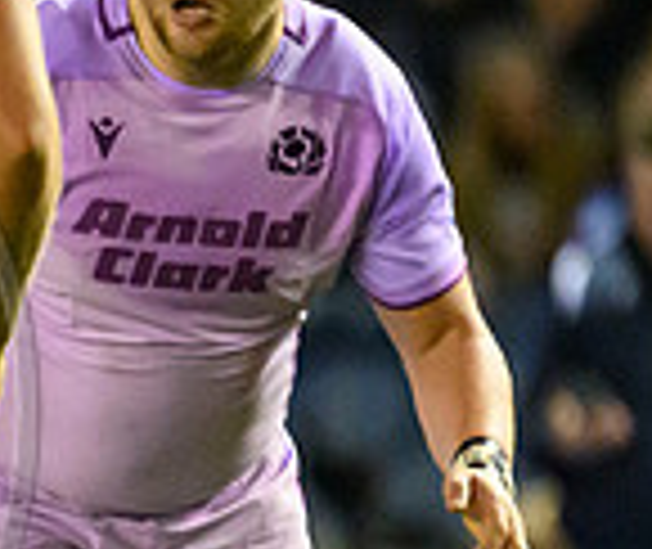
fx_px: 56950
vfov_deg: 0.6
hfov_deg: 0.7
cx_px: -1015
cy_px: 607
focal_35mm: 2892
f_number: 4
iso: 10000
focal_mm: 560
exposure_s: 1/800
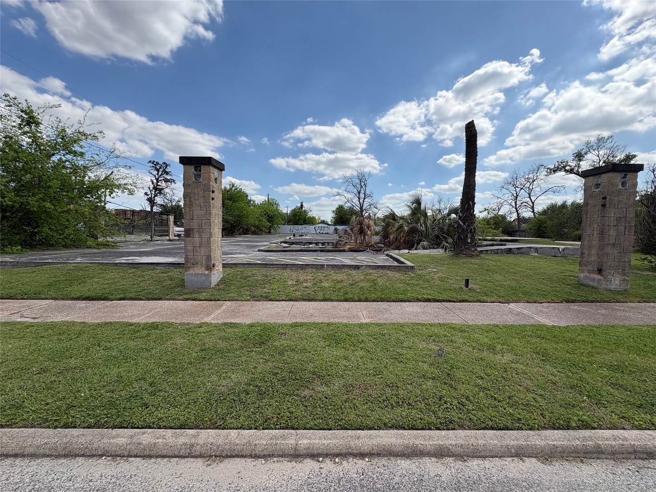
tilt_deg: -1.7
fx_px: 265
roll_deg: +0.6
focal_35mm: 14
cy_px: 246
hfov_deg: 102.1
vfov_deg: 85.7
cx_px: 328
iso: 50
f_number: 2.2
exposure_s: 1/2083
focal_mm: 2.22
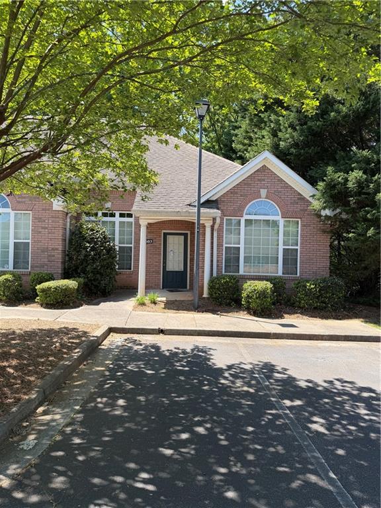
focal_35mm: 24
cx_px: 190
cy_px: 254
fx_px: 352
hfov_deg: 56.8
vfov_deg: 71.6
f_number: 1.78
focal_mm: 6.76
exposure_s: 1/979
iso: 80
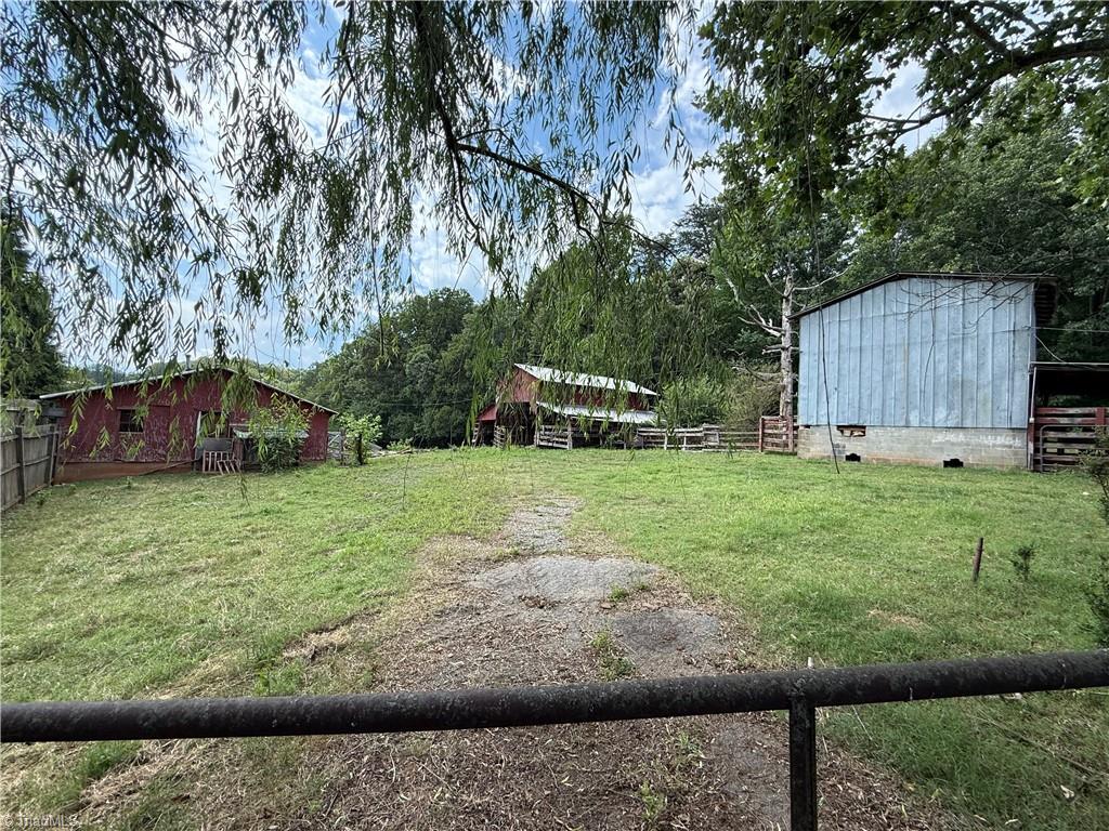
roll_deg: -3.0
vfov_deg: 85.7
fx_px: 449
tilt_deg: +4.0
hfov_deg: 102.1
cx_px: 554
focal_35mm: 14
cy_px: 416
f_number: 2.2
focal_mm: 2.22
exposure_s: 1/717
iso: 64
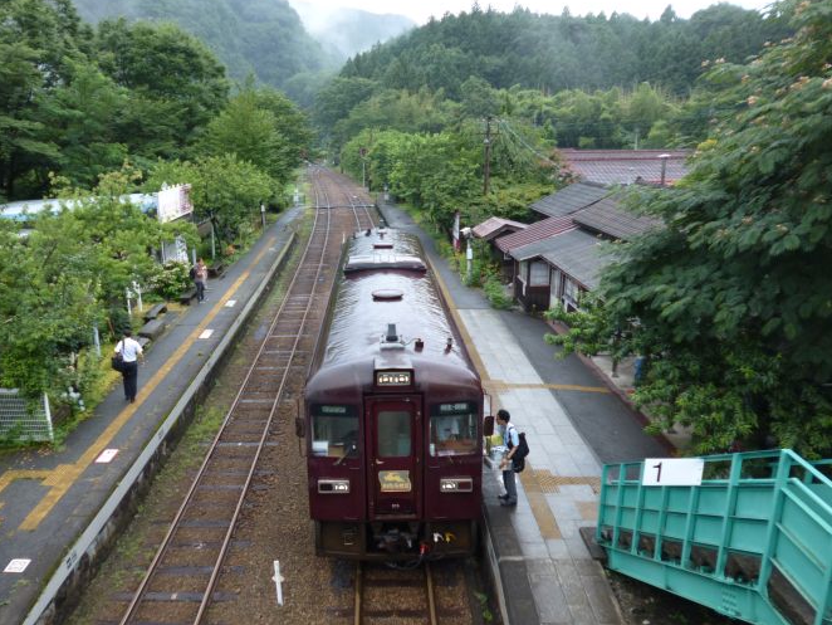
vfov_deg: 48.2
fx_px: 697
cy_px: 340
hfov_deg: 61.2
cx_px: 339
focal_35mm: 29
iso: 100
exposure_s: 1/60
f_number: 2.8
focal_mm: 4.3
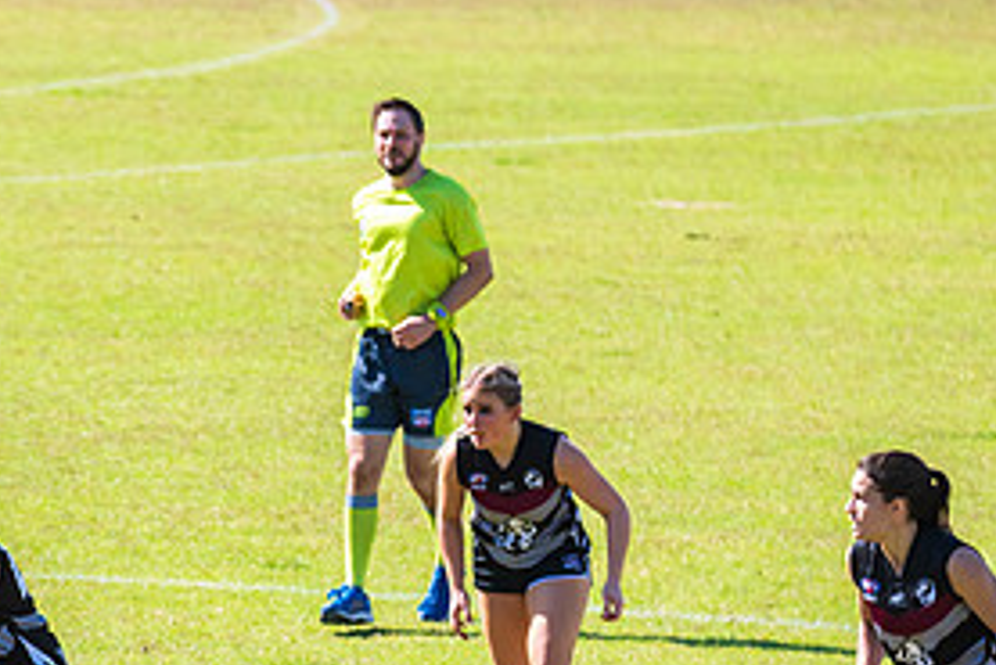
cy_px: 506
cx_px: -27
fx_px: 12899
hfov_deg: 4.4
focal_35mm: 466
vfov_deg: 3.0
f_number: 7.1
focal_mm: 210
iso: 800
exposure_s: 1/2000
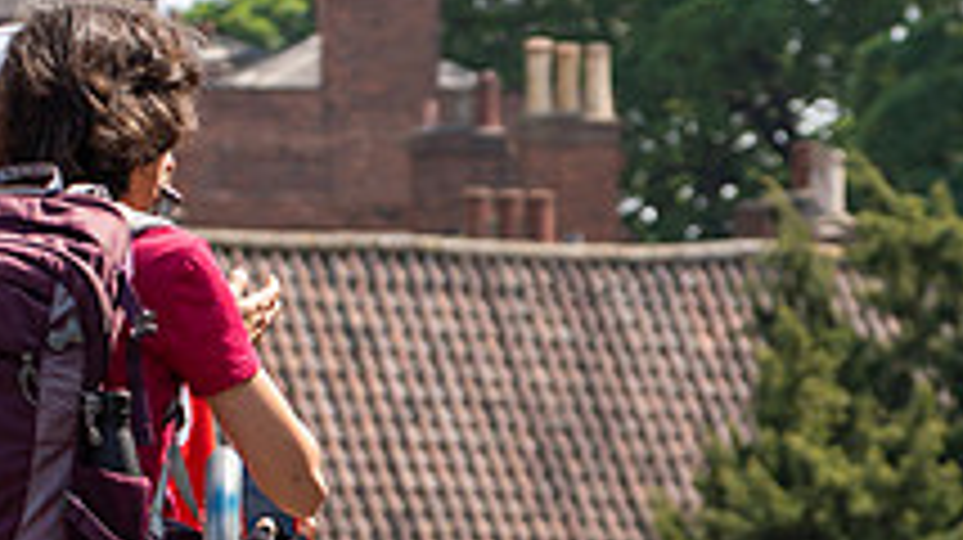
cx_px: 1224
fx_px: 7629
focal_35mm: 299
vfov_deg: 4.0
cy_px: 767
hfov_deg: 7.2
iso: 160
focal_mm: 72
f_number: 3.5
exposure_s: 1/2500
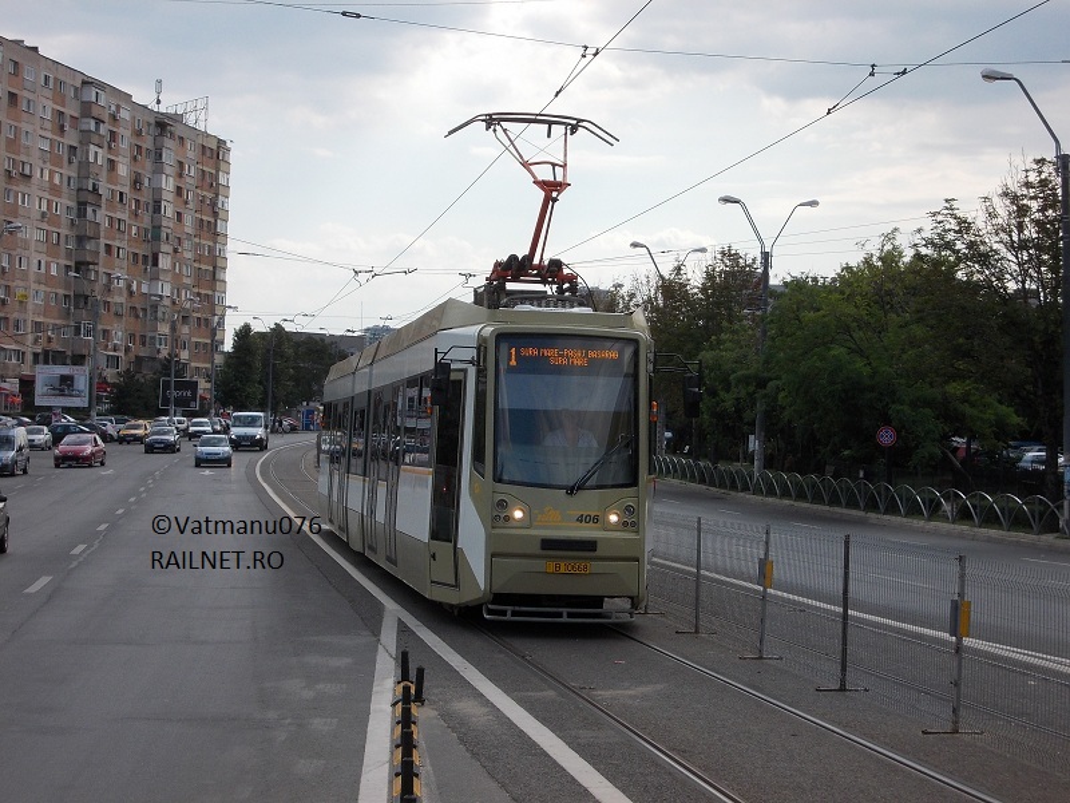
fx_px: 2195
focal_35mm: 71
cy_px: 402
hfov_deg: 27.4
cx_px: 535
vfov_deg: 20.7
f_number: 4.3
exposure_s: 1/500
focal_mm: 10
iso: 80
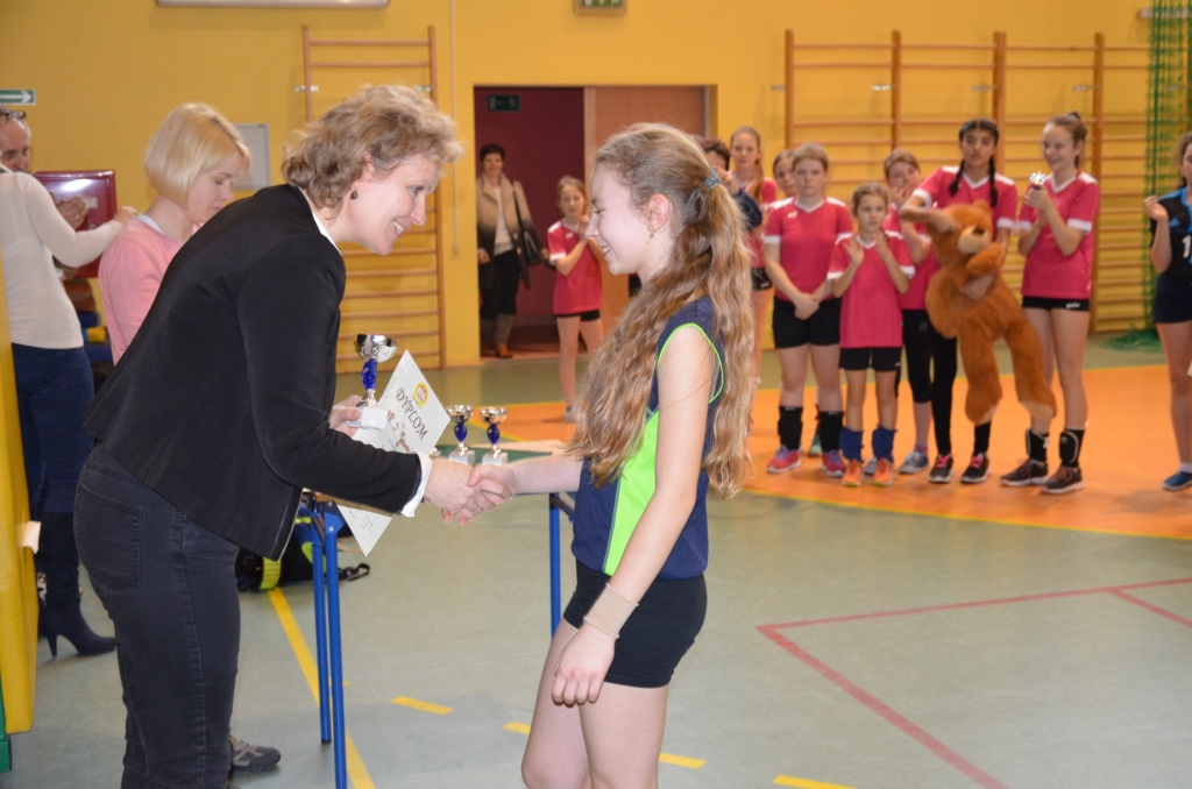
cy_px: 394
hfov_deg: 39.0
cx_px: 596
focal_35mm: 51
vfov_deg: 26.4
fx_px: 1685
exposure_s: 1/60
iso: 1400
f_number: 4.2
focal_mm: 34
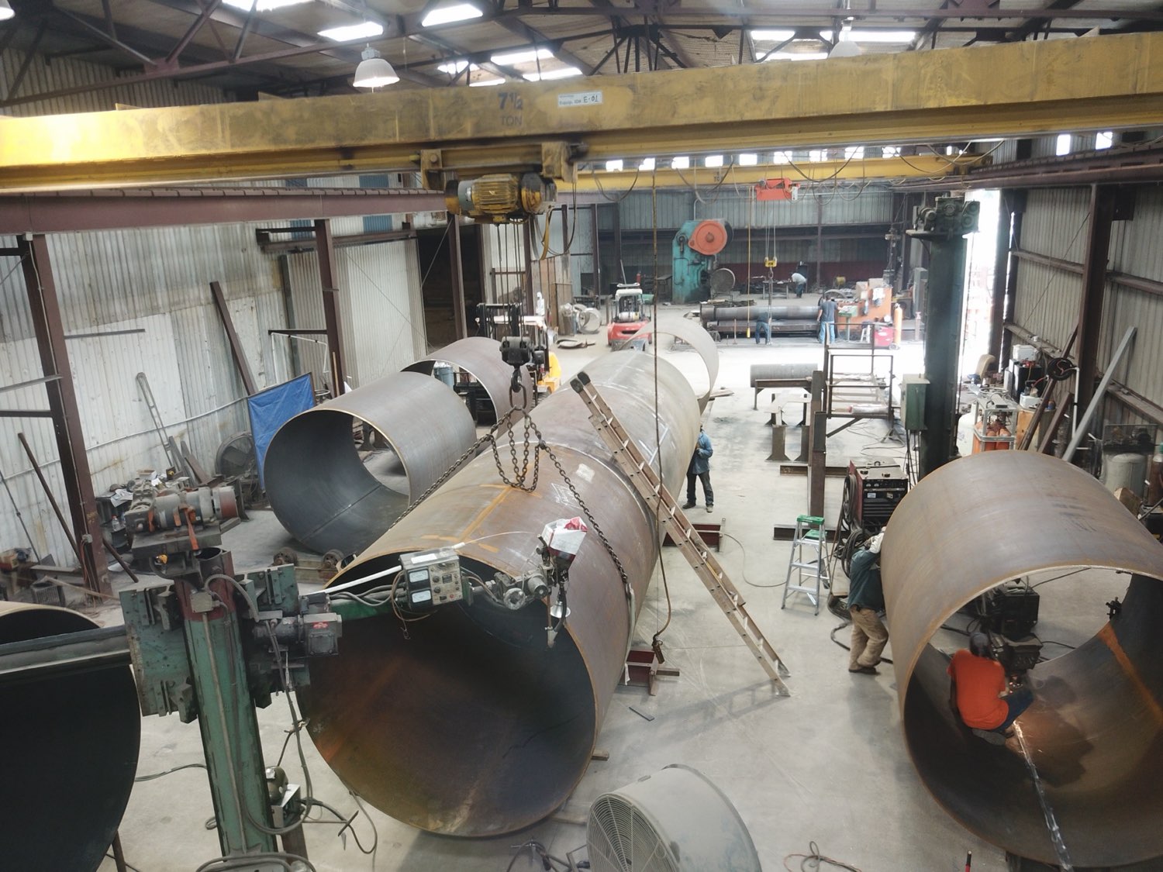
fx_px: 874
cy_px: 436
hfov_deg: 67.3
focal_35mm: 26
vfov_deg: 53.1
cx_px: 582
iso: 102
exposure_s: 1/25
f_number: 2.2
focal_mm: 4.73
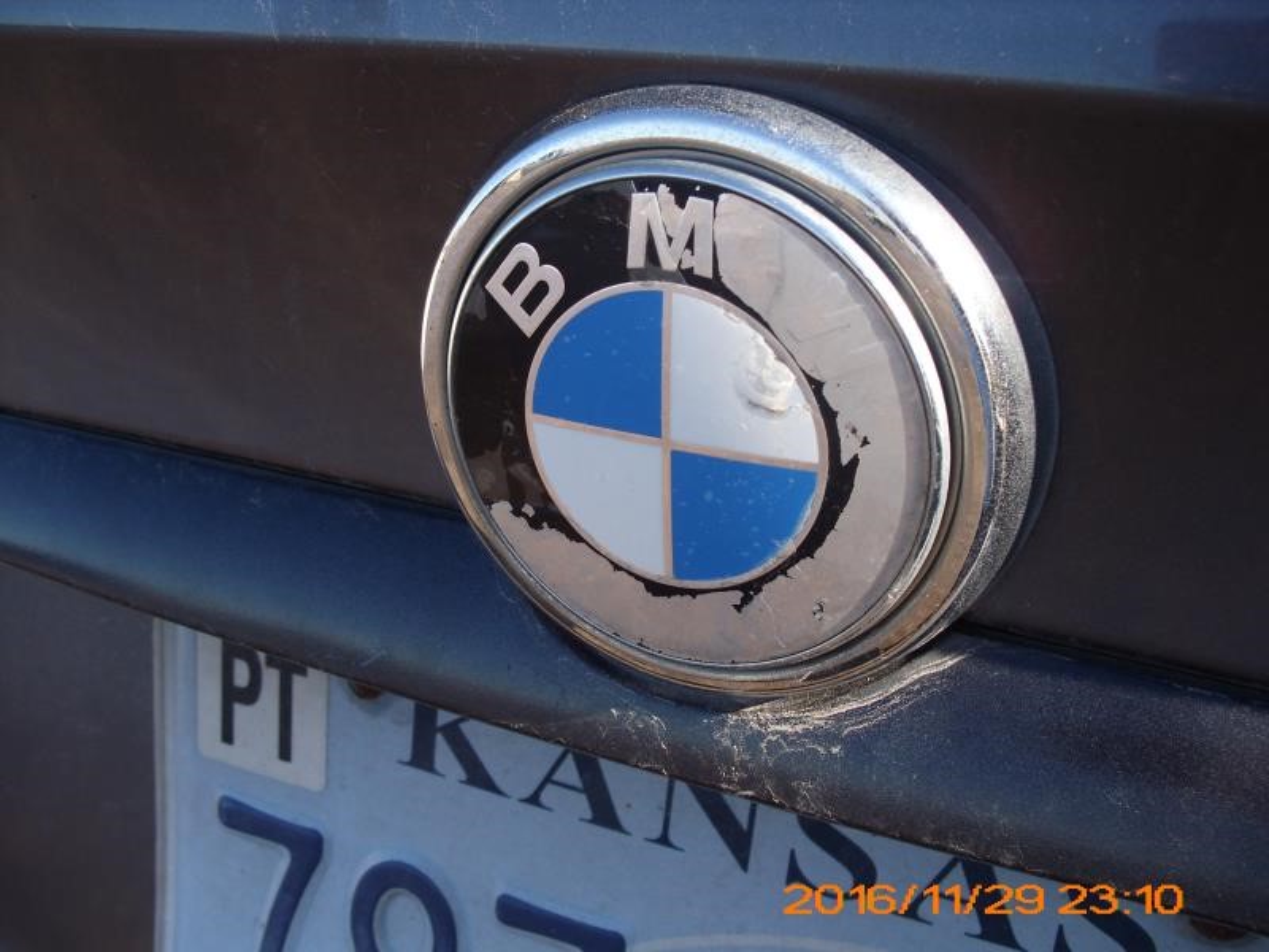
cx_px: 634
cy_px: 476
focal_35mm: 36
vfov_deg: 39.7
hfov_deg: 51.4
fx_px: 1320
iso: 80
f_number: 3.1
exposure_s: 1/400
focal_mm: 6.3
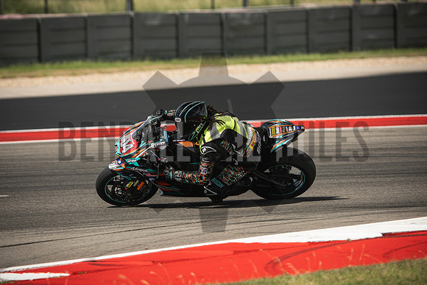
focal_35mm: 300
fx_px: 3559
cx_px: 214
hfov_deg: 6.9
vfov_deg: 4.6
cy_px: 142
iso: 160
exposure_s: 1/1600
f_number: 2.8
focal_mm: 200
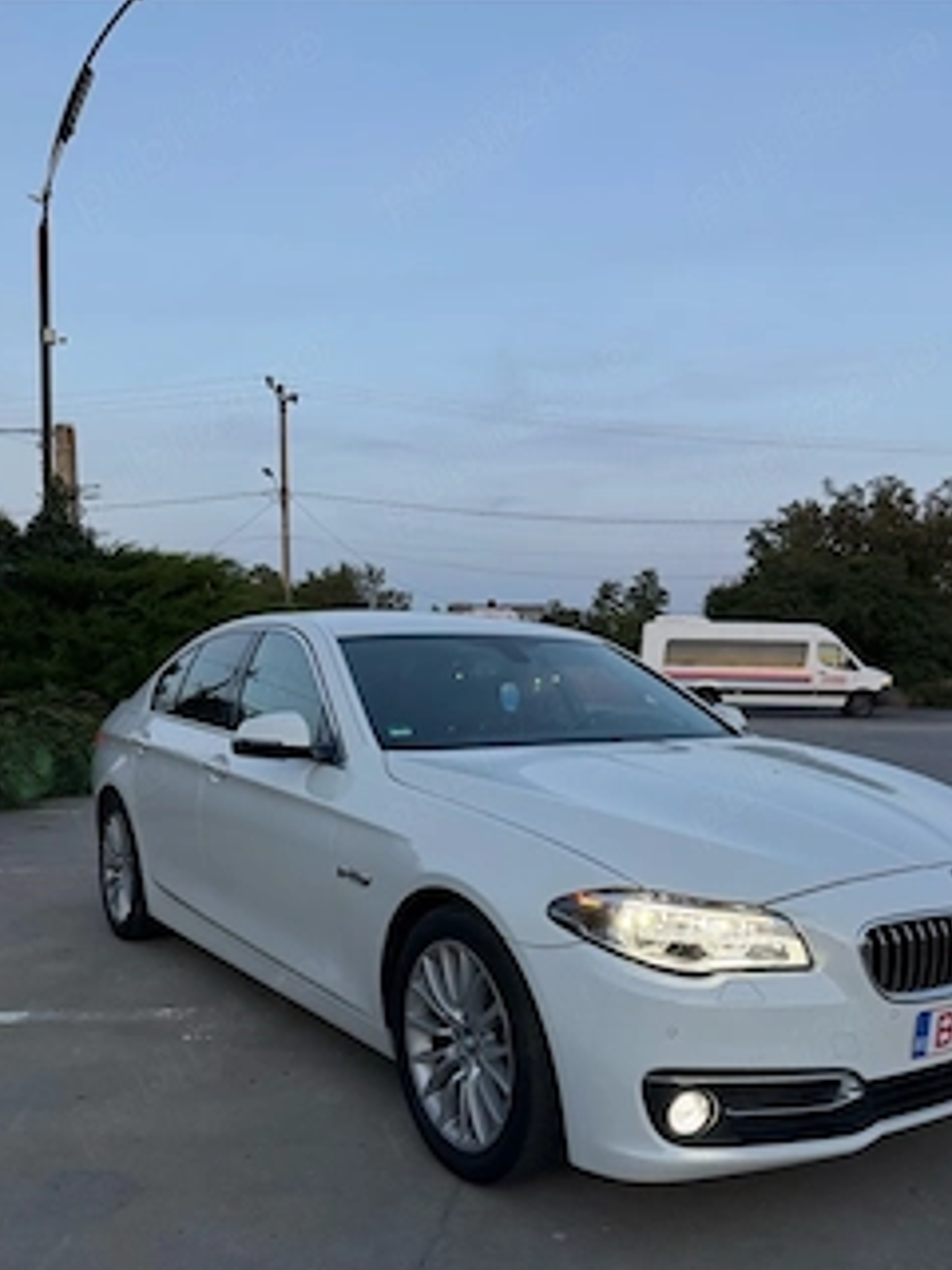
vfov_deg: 59.2
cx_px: 583
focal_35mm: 30
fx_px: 1100
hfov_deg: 46.5
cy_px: 790
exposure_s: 1/250
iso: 200
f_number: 1.78
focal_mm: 6.76
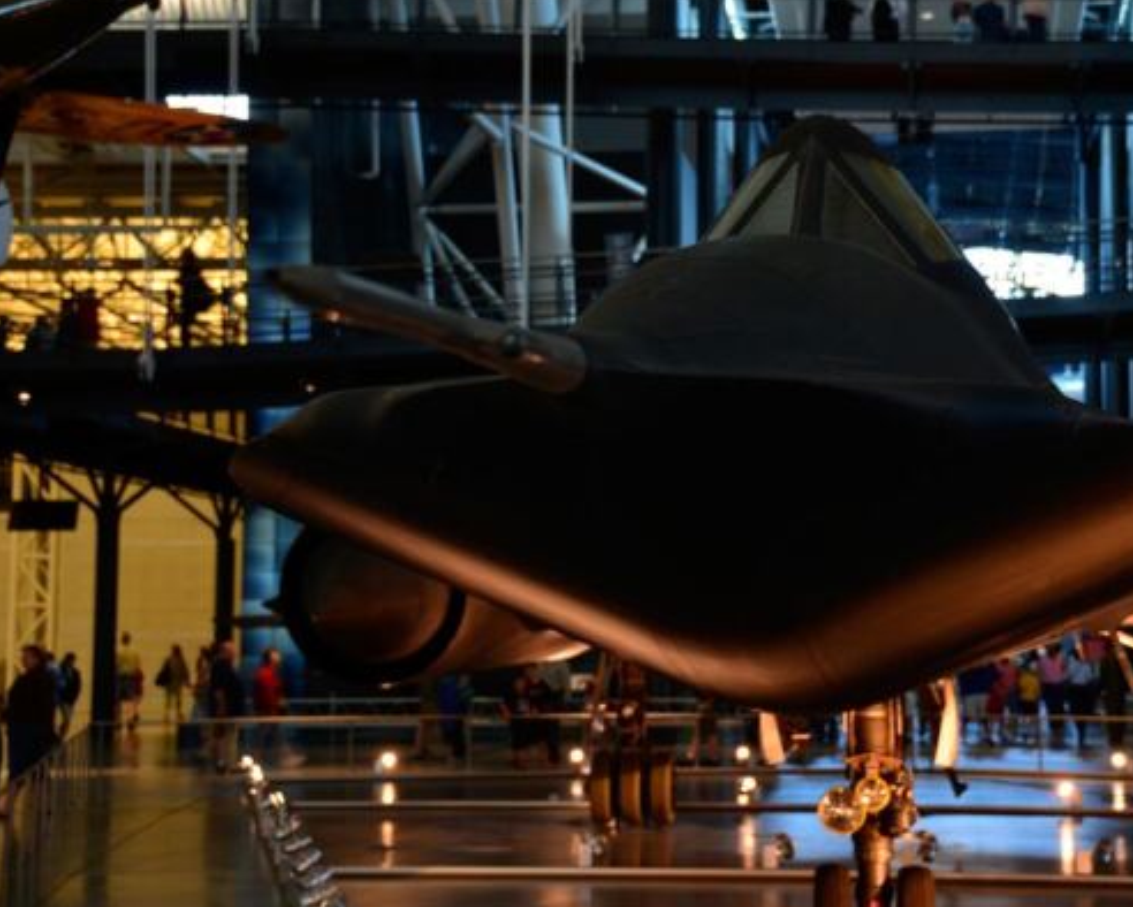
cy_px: 436
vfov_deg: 21.0
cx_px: 677
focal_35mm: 73
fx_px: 2449
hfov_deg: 26.0
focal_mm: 40
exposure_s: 1/10
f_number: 4.5
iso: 200
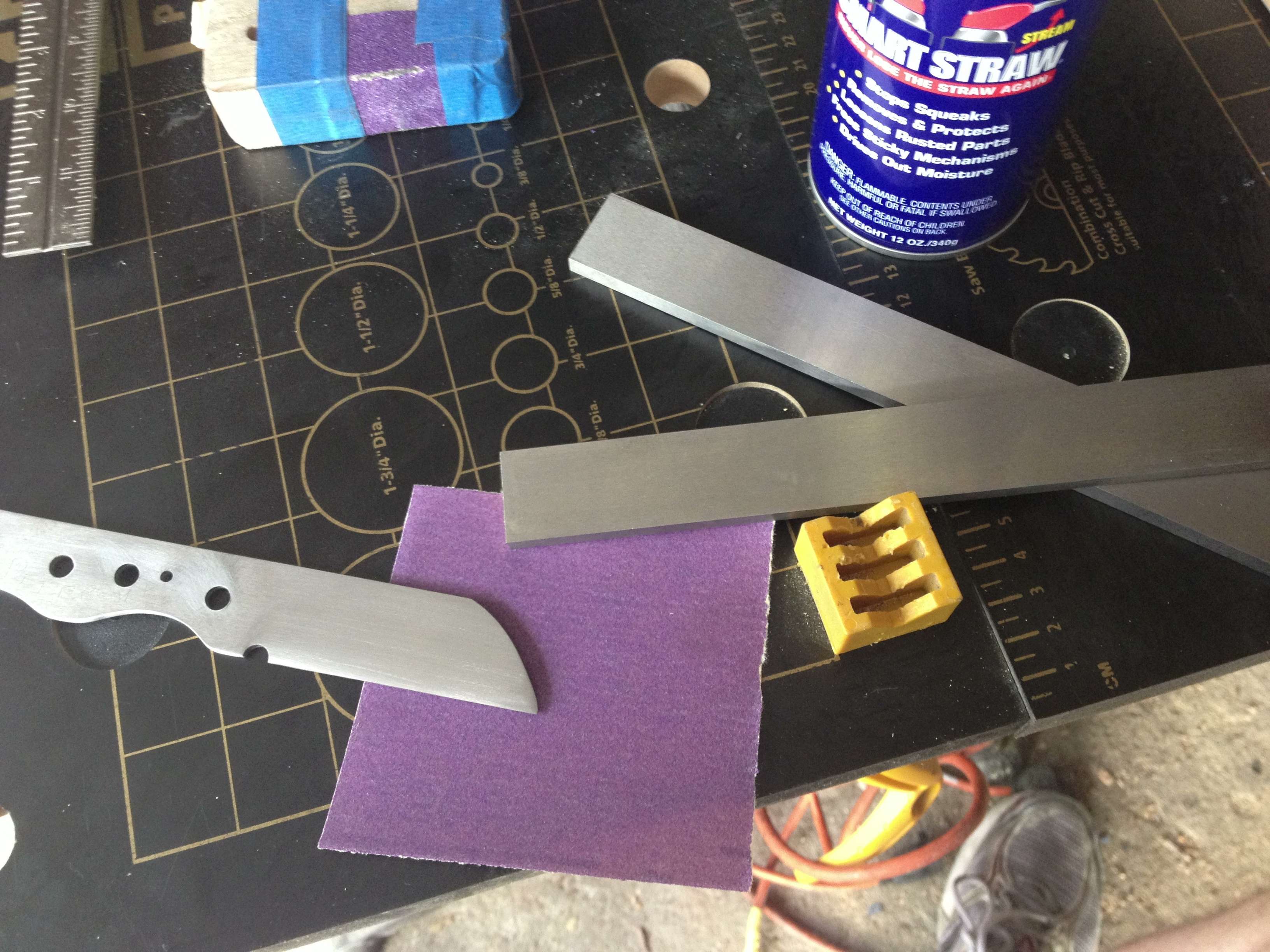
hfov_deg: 52.6
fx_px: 1284
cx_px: 635
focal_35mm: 35
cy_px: 476
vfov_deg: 40.7
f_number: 2.4
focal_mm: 4.28
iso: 160
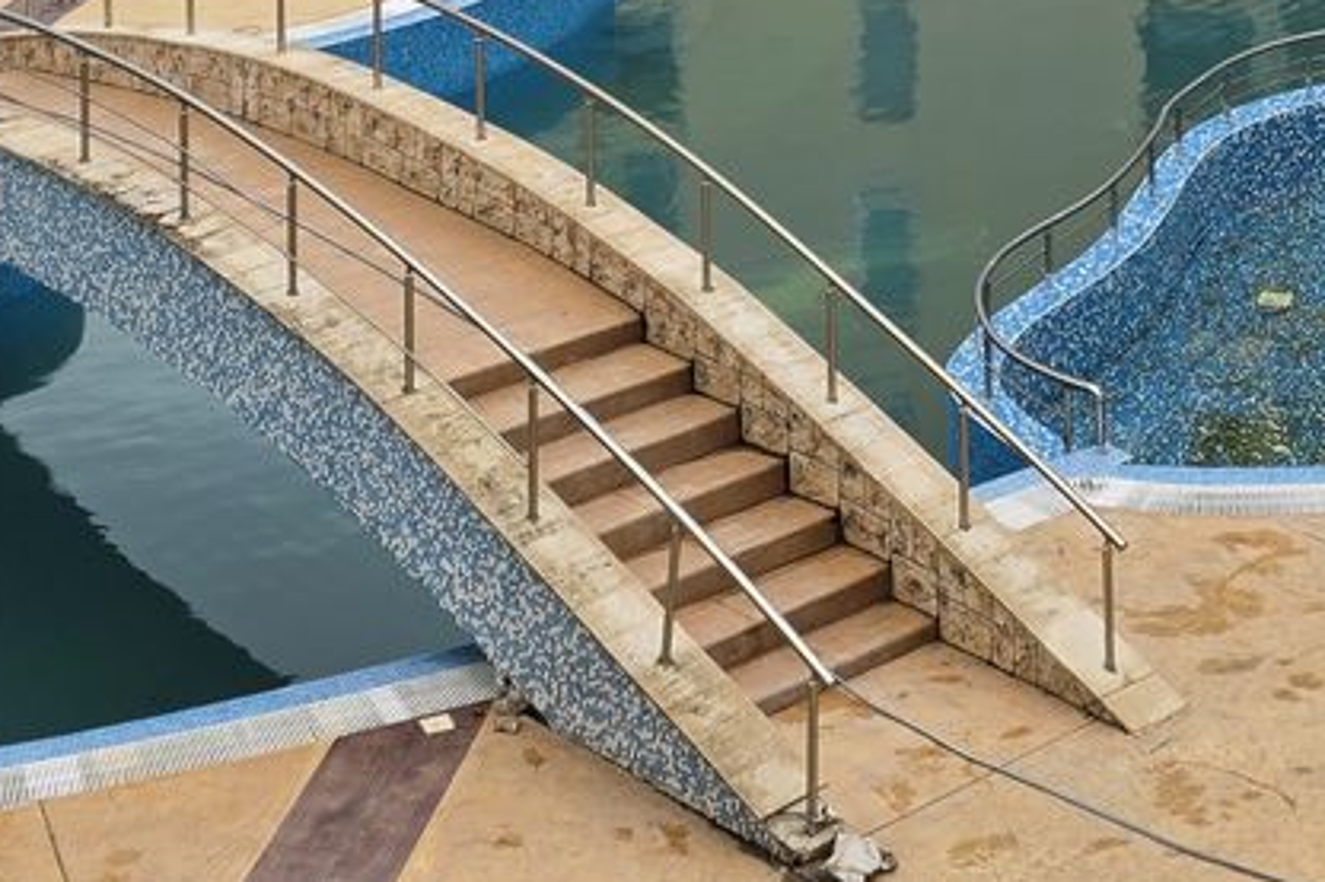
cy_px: -783
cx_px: 1124
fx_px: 3385
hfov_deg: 21.8
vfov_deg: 13.2
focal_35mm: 92
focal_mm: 6.3
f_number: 1.7
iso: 80
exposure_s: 1/2805
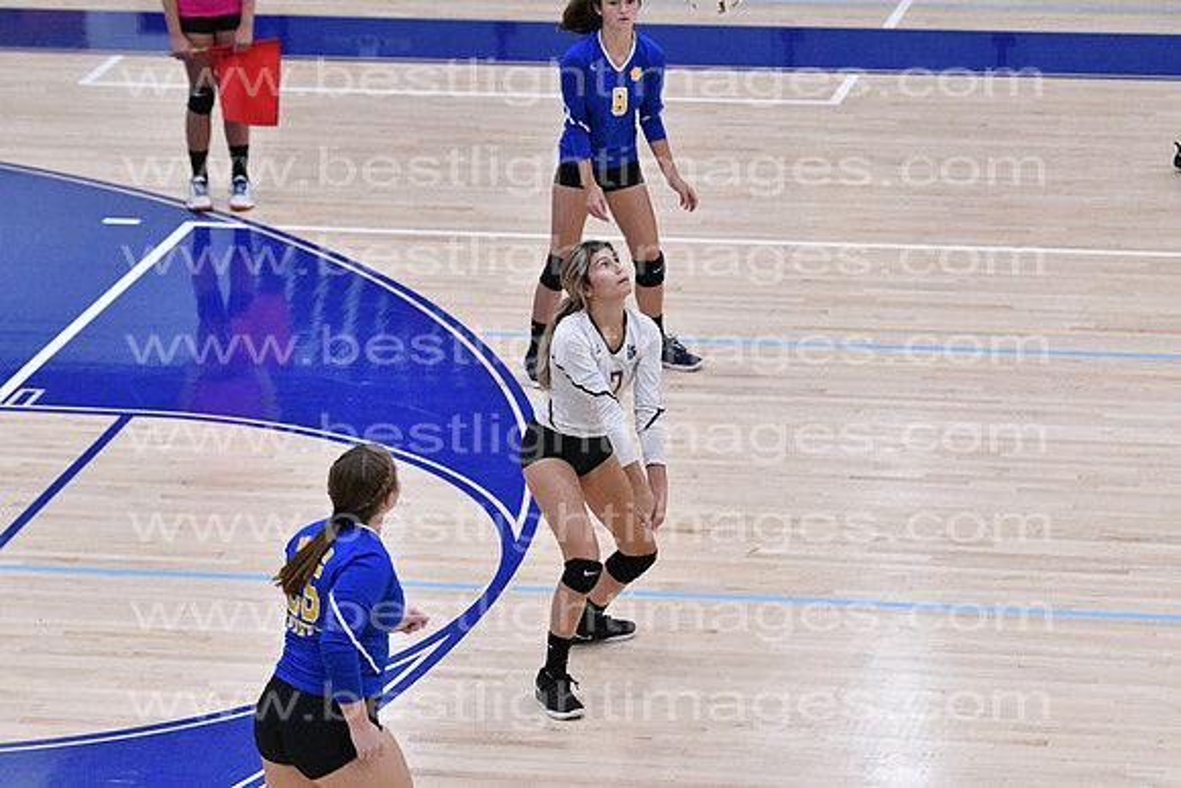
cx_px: 590
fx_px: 5168
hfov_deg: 13.0
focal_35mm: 158
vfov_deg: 8.7
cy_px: 394
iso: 6400
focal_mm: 105
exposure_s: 1/1250
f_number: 3.2
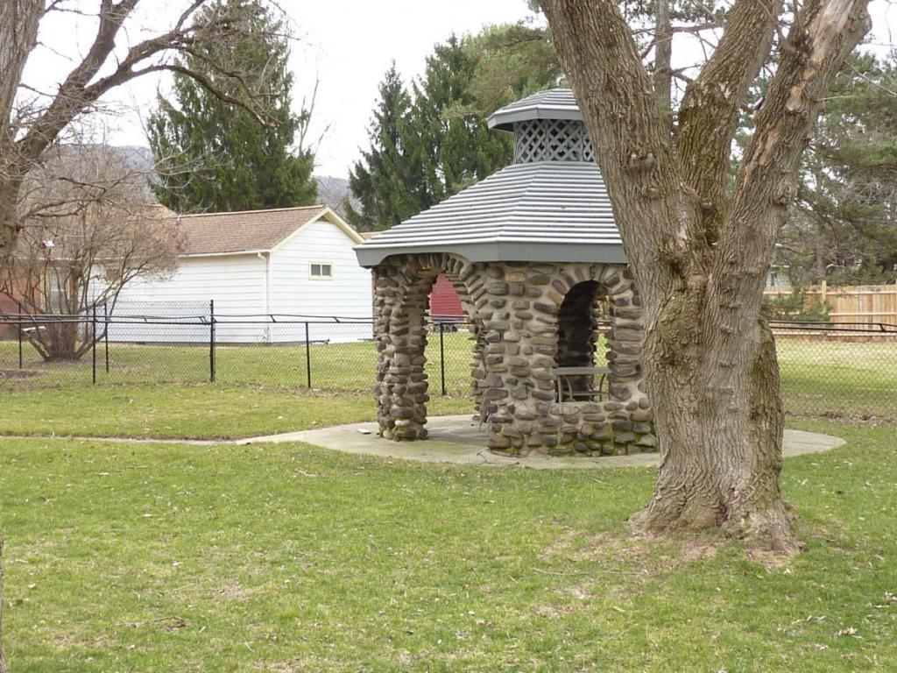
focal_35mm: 51
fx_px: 1322
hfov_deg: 37.5
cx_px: 448
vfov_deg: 28.6
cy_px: 336
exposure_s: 1/250
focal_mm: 4.7
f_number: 3.4
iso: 125
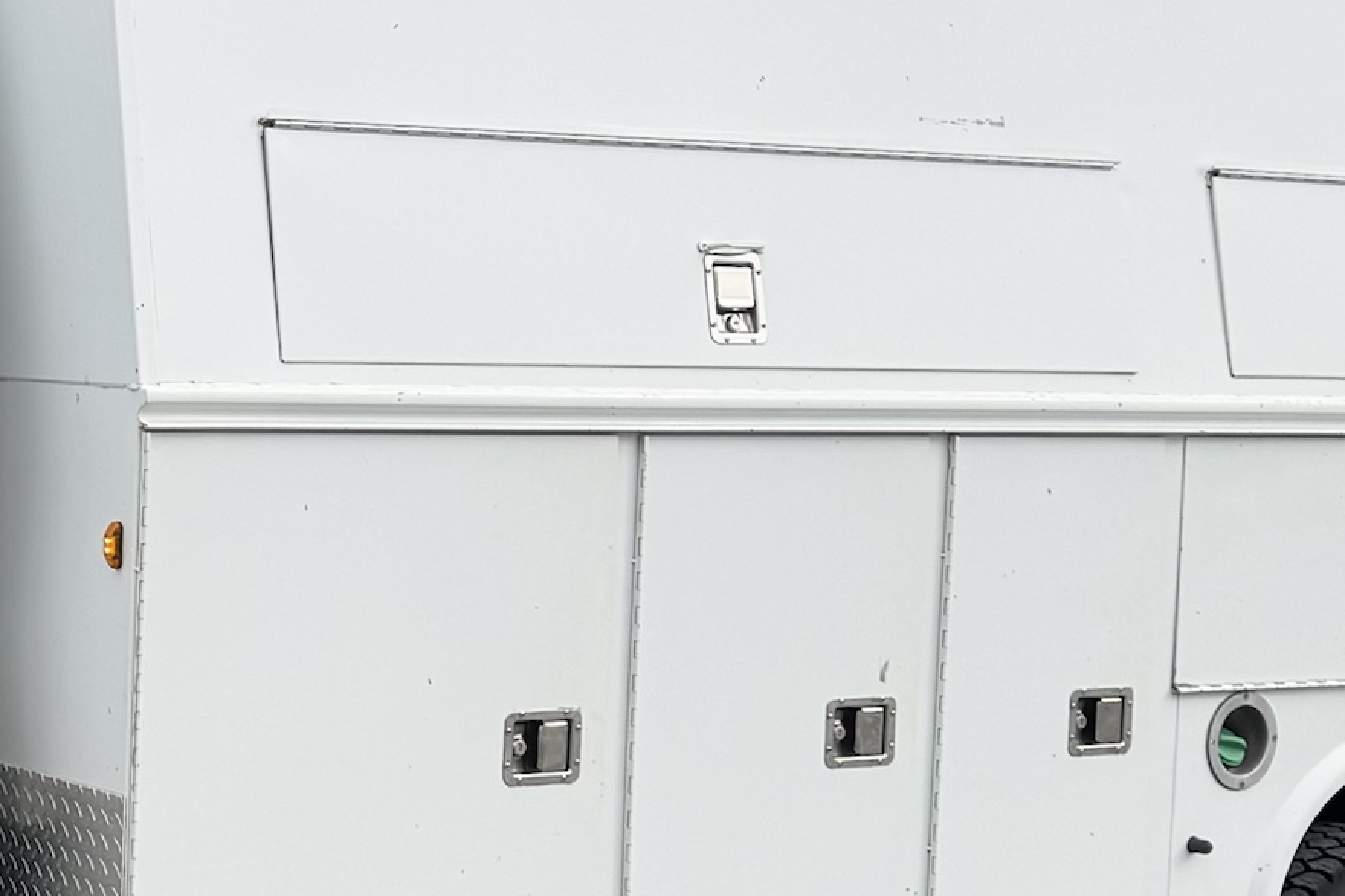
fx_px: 3175
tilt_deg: -5.3
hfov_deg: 22.5
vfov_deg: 16.1
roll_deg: -1.8
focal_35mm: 85
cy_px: 513
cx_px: -151
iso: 80
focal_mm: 6.76
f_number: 1.78
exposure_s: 1/3597
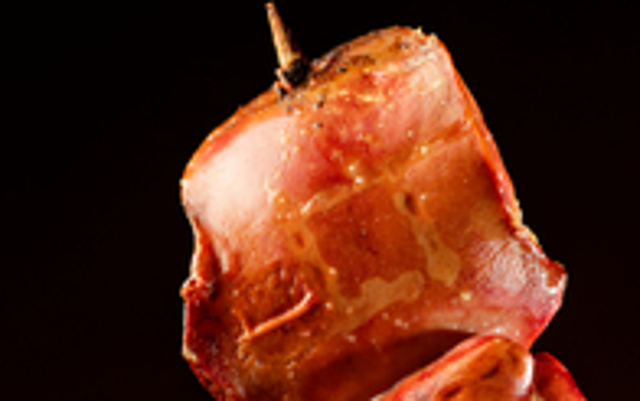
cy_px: 381
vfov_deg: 4.8
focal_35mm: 276
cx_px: 691
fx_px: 4820
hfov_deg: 7.6
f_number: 9
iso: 800
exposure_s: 1/100
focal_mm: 85
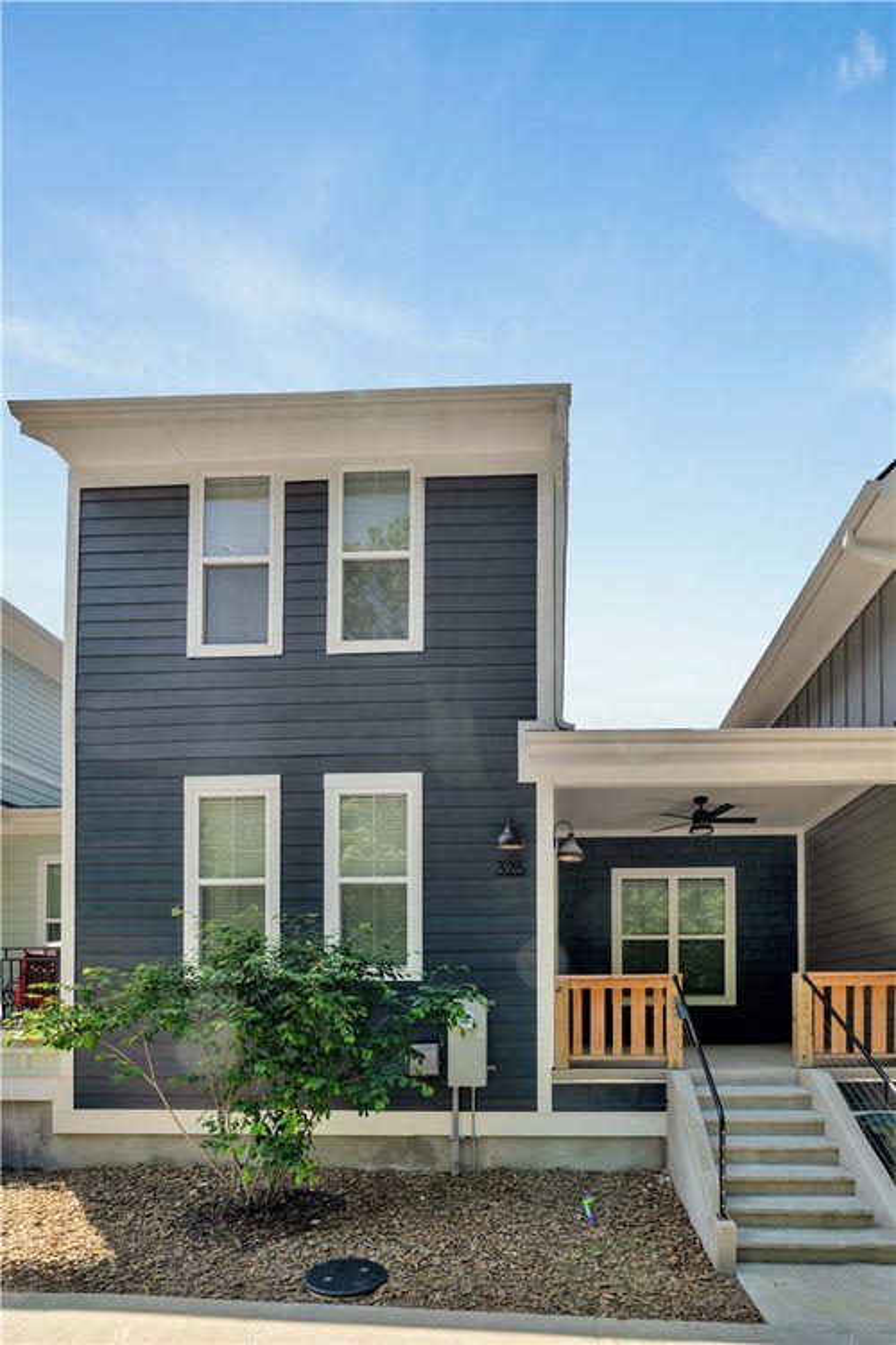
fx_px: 597
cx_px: 448
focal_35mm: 16
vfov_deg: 96.7
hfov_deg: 73.7
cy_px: 672
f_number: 7.1
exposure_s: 1/100
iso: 100
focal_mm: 16
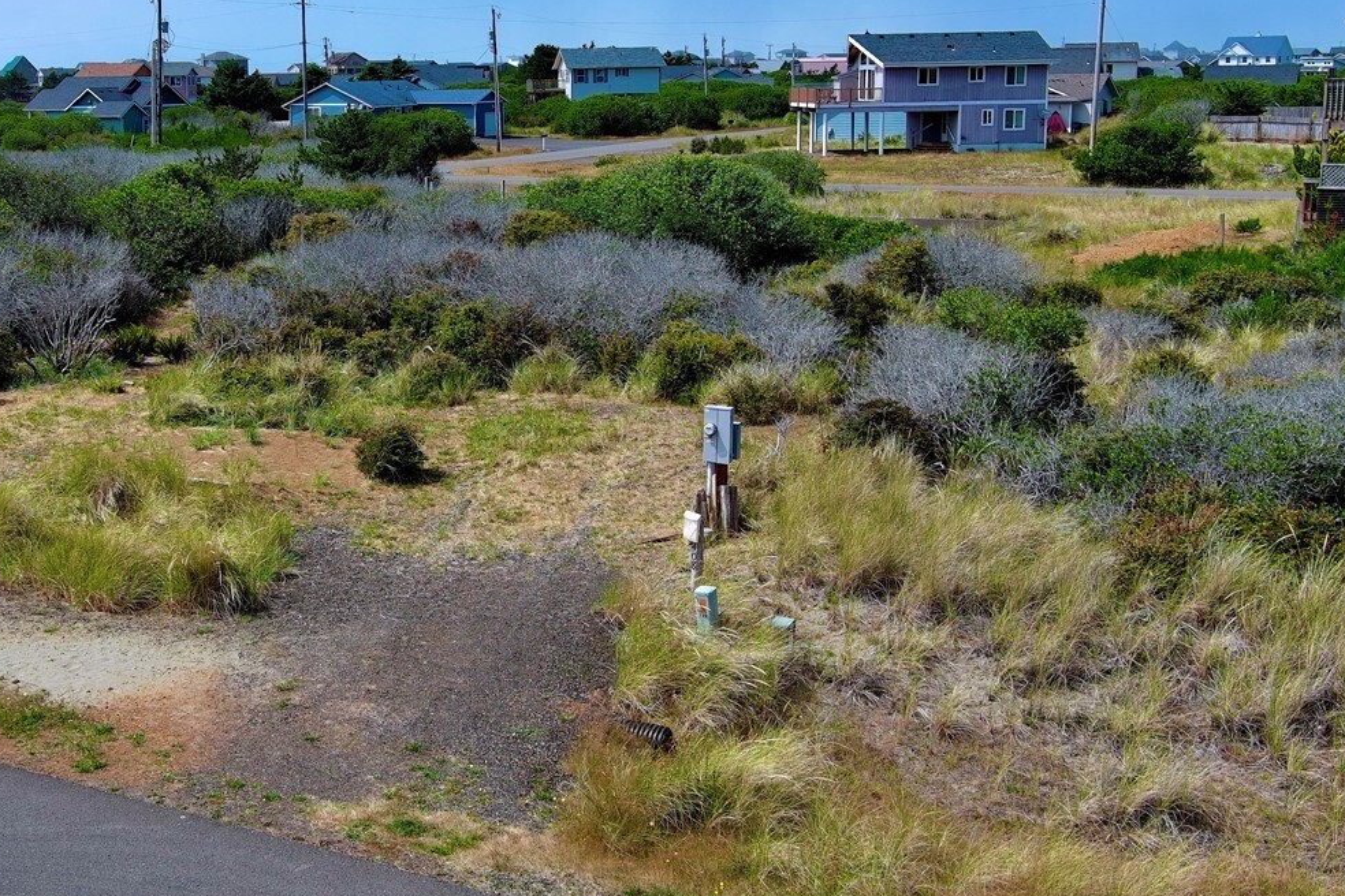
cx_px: 418
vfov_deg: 26.9
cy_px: 353
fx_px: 1868
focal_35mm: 50
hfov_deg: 39.0
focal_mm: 10.57
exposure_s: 1/1441
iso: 101
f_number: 2.8
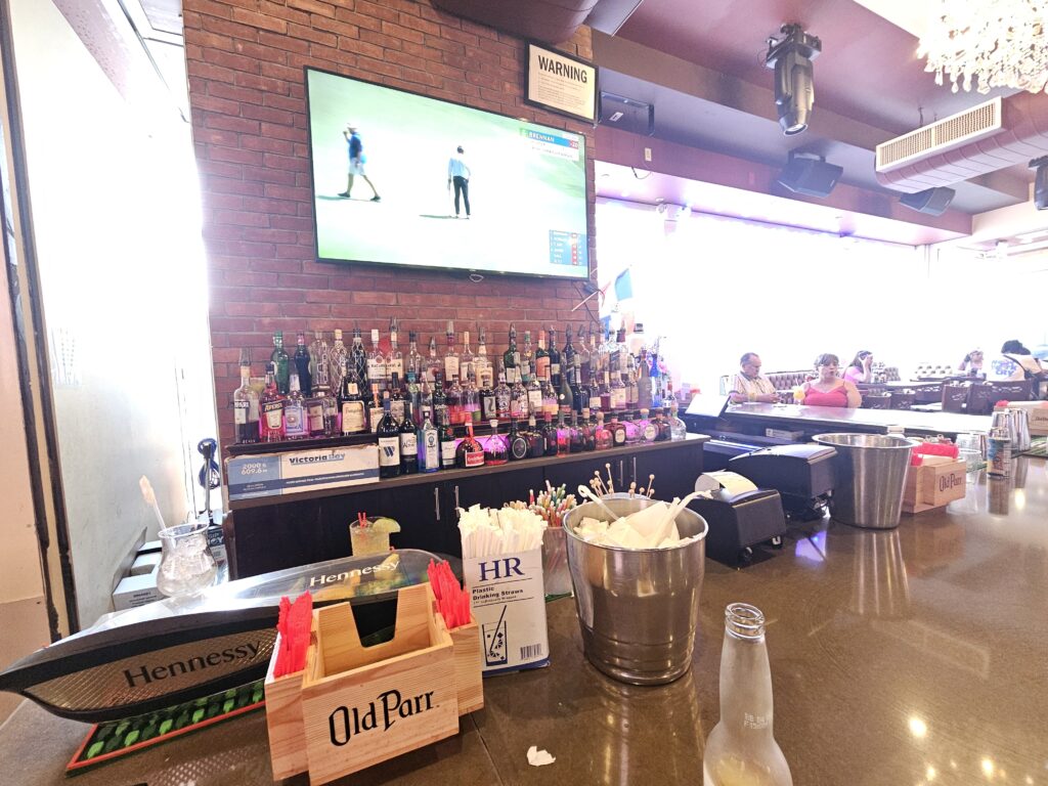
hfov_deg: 106.2
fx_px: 394
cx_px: 524
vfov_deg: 89.9
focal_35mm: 13
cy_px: 393
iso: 640
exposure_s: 1/30
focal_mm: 2.2
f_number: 2.2
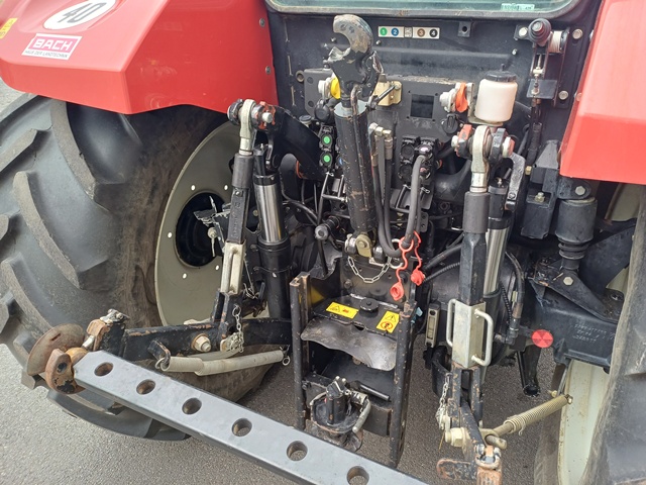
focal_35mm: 25
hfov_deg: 69.4
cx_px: 323
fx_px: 467
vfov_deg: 54.9
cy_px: 242
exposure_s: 1/50
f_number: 1.8
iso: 100
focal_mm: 4.65
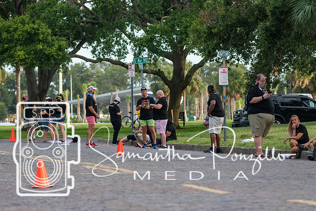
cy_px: 91
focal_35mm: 293
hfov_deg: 7.0
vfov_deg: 4.7
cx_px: 136
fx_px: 2572
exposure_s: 1/800
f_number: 5
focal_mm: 170
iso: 800
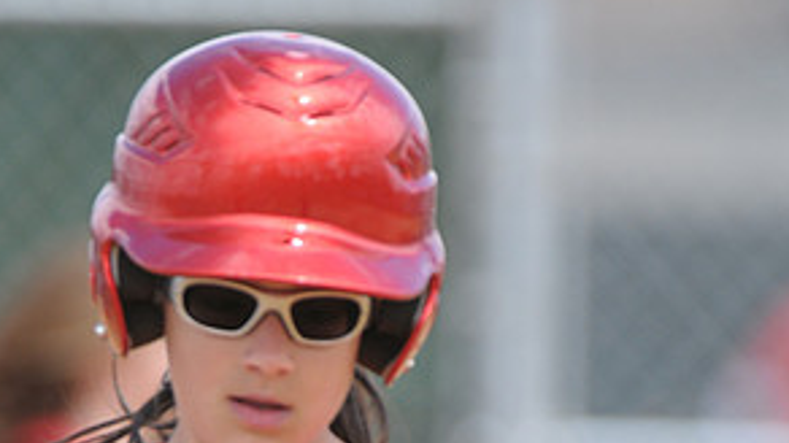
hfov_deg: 1.7
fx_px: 26037
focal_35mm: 1245
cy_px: 646
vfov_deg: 1.0
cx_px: 326
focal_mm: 400
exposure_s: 1/1000
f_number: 4.5
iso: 400
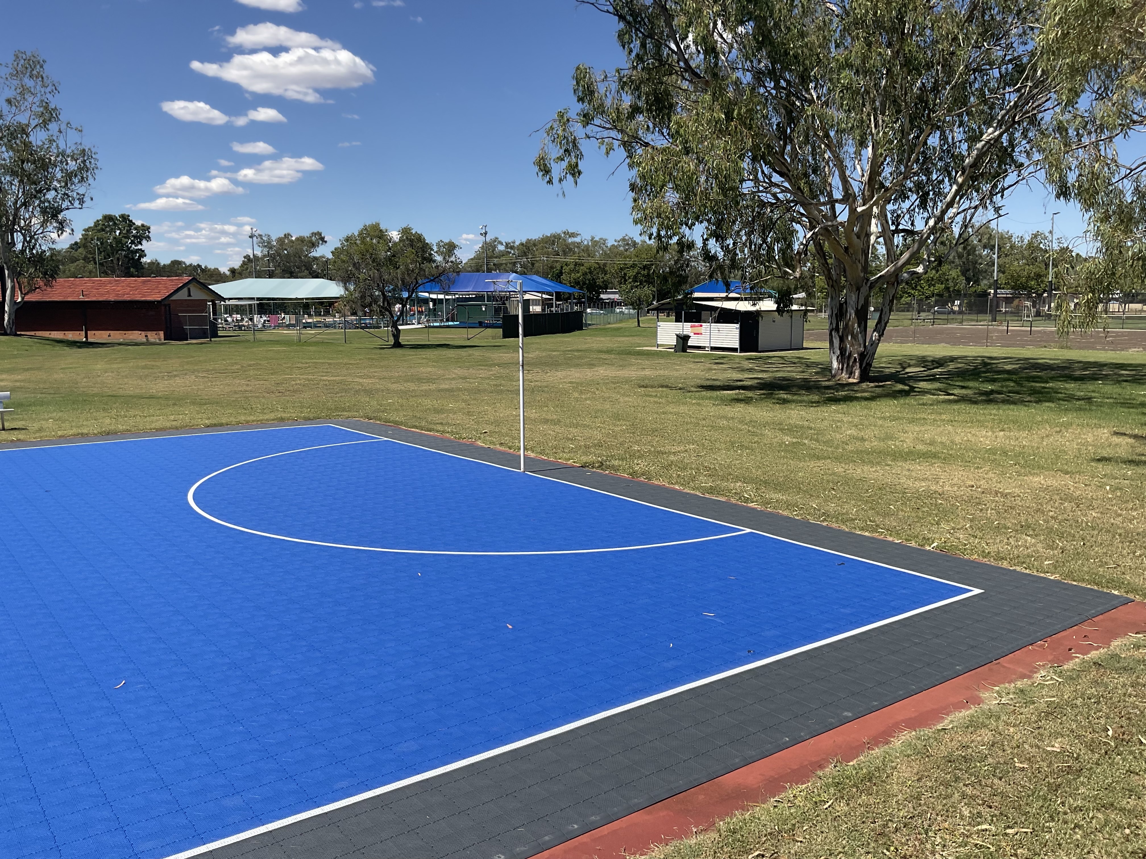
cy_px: 430
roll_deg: +1.3
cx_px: 573
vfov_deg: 48.2
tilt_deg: -9.1
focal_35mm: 29
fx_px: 960
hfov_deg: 61.7
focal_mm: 3
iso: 16
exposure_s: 1/2667
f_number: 1.8
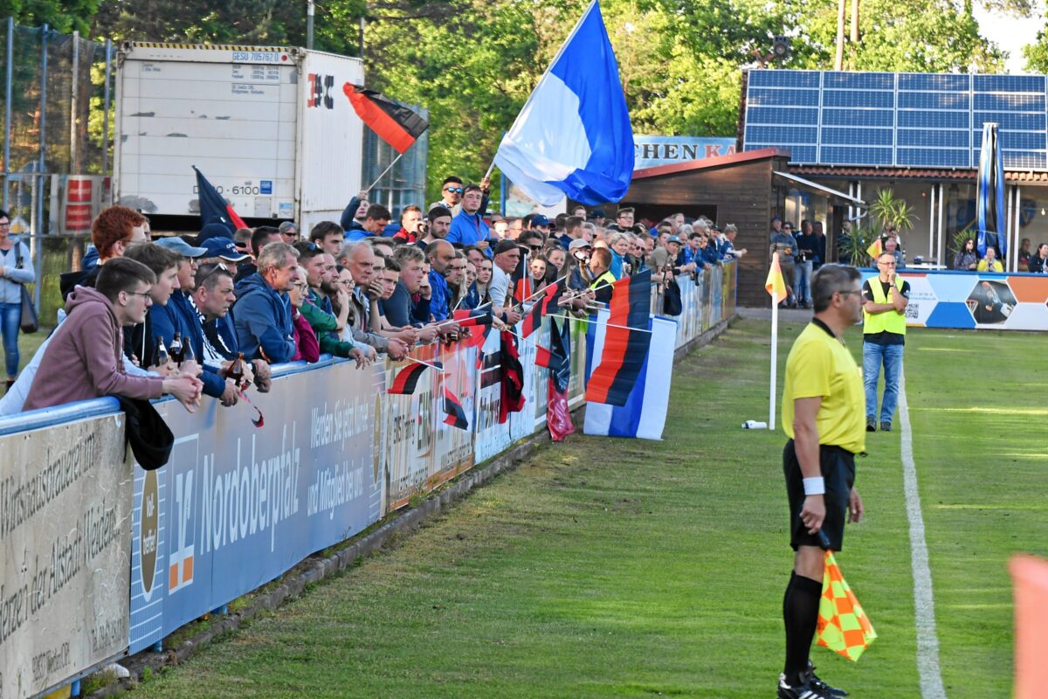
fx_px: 5676
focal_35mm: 195
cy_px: 350
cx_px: 524
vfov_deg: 7.0
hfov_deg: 10.5
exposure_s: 1/500
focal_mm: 130
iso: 640
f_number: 6.3
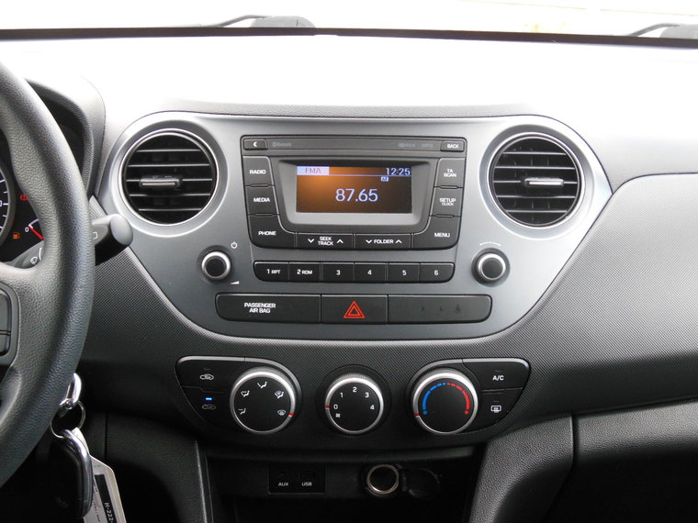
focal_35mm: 57
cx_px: 349
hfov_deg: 33.8
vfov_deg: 25.7
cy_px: 262
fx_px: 1149
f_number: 4.1
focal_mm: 10.2
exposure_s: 1/80
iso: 400
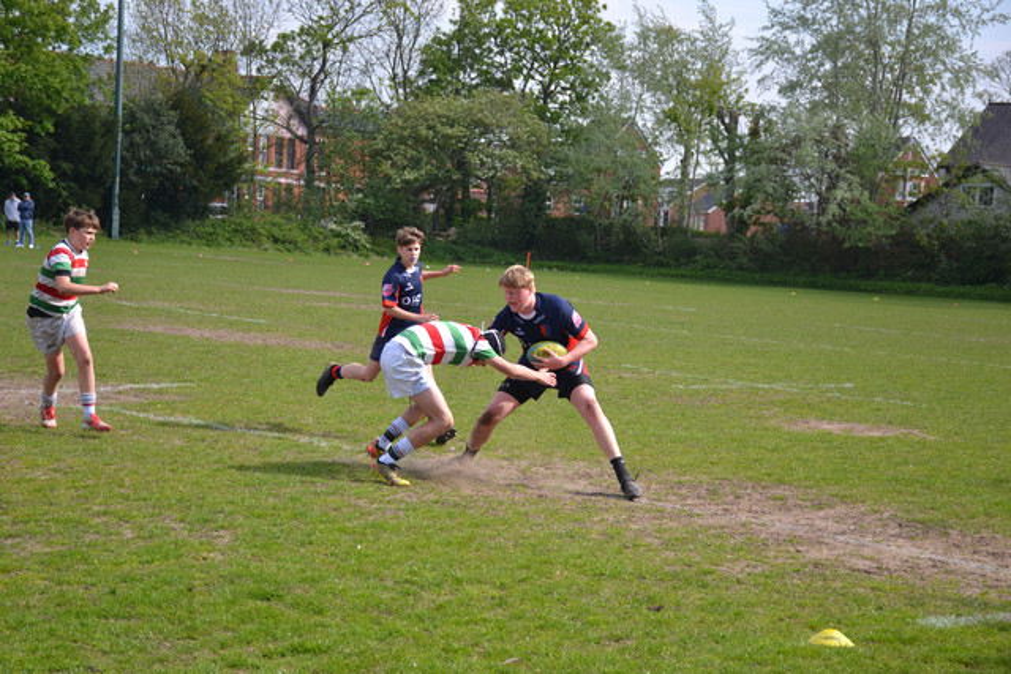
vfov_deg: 17.5
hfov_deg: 26.0
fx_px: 2191
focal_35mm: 78
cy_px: 337
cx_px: 506
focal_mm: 52
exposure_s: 1/1250
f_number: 5
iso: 400
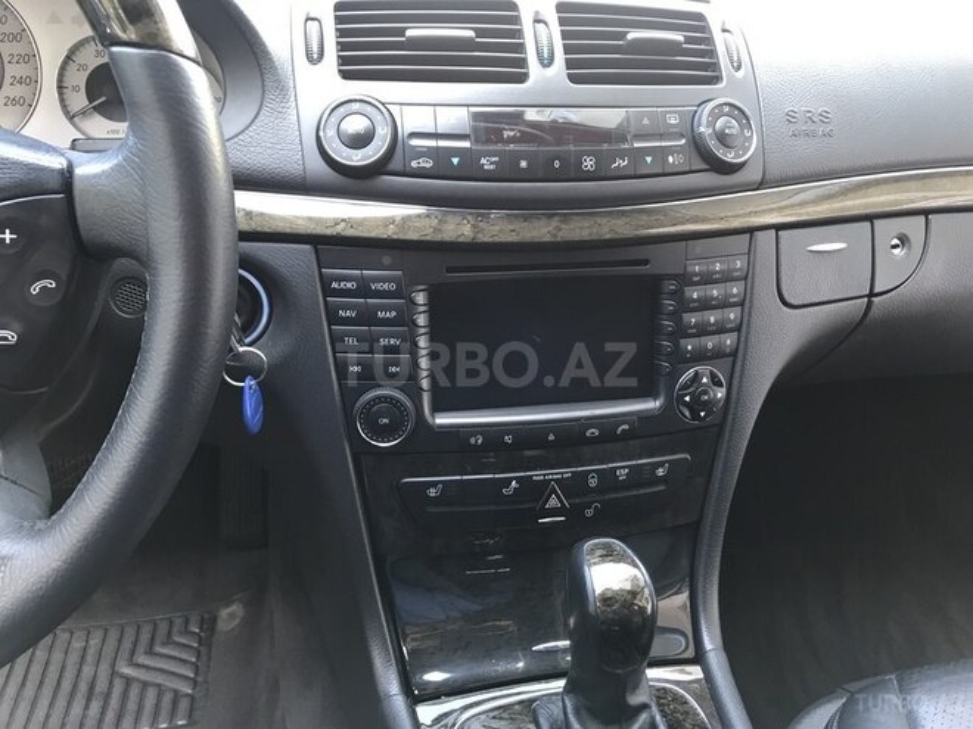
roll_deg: -2.6
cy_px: 364
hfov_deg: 63.4
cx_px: 486
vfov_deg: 49.7
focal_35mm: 28
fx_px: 787
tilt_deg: -29.7
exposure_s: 1/20
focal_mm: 3.99
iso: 40
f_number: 1.8
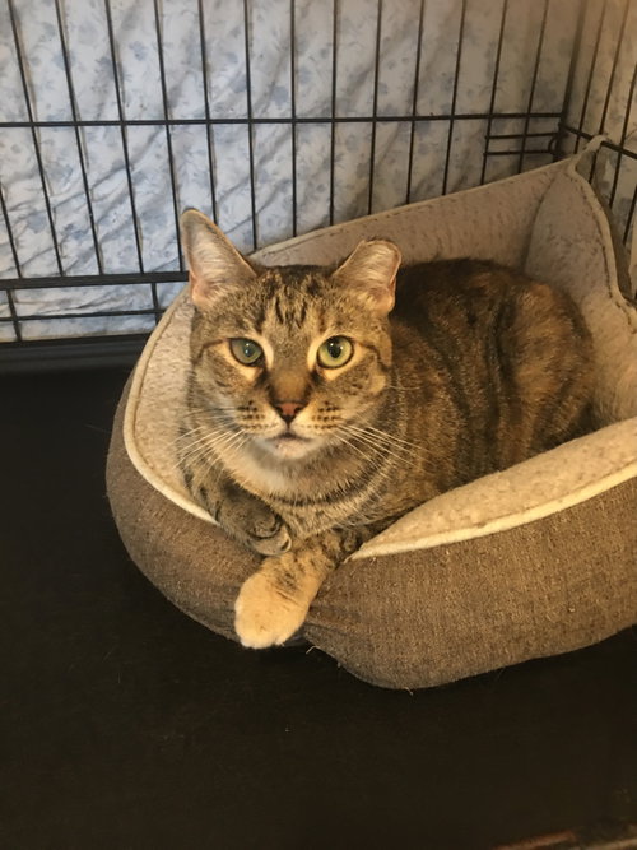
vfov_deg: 61.7
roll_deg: -0.6
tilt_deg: -30.3
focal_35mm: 29
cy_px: 425
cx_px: 318
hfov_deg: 48.2
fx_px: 712
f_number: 2.2
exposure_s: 1/4
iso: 100
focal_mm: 4.15
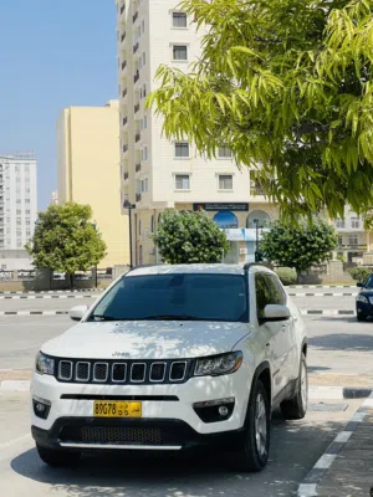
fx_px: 919
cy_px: 248
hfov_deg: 22.9
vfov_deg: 30.3
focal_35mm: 64
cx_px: 186
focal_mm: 7.5
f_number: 2.2
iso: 20
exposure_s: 1/1623
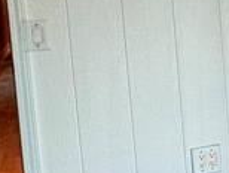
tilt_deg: -5.3
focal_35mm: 93
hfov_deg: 14.4
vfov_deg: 15.8
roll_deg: +0.3
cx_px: 543
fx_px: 616
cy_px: 27
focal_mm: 2.22
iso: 160
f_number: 2.2
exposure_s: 1/60
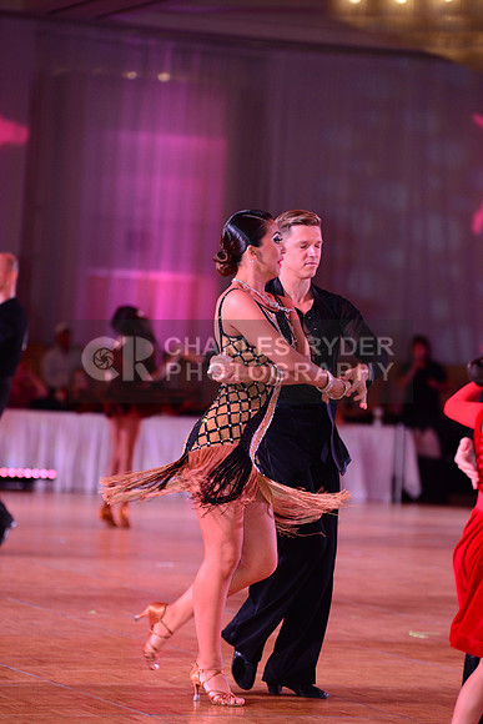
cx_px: 242
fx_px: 3017
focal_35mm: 150
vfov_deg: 13.7
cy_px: 362
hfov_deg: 9.2
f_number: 3.5
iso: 1800
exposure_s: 1/250
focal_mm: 150
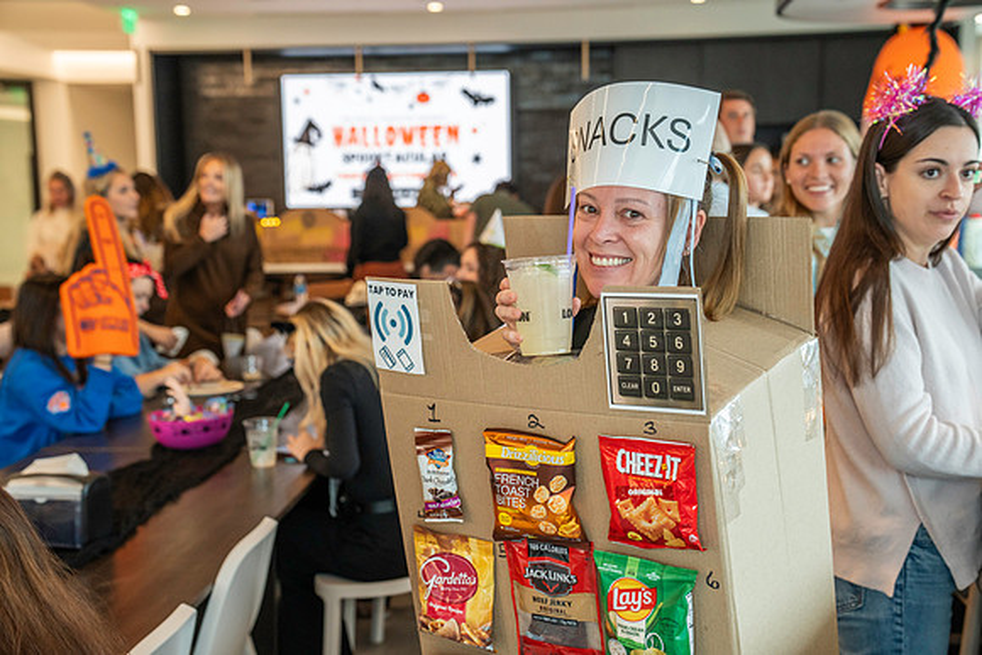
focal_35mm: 48
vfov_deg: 28.1
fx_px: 1310
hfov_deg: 41.1
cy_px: 328
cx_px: 491
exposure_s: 1/160
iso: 2000
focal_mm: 48
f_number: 4
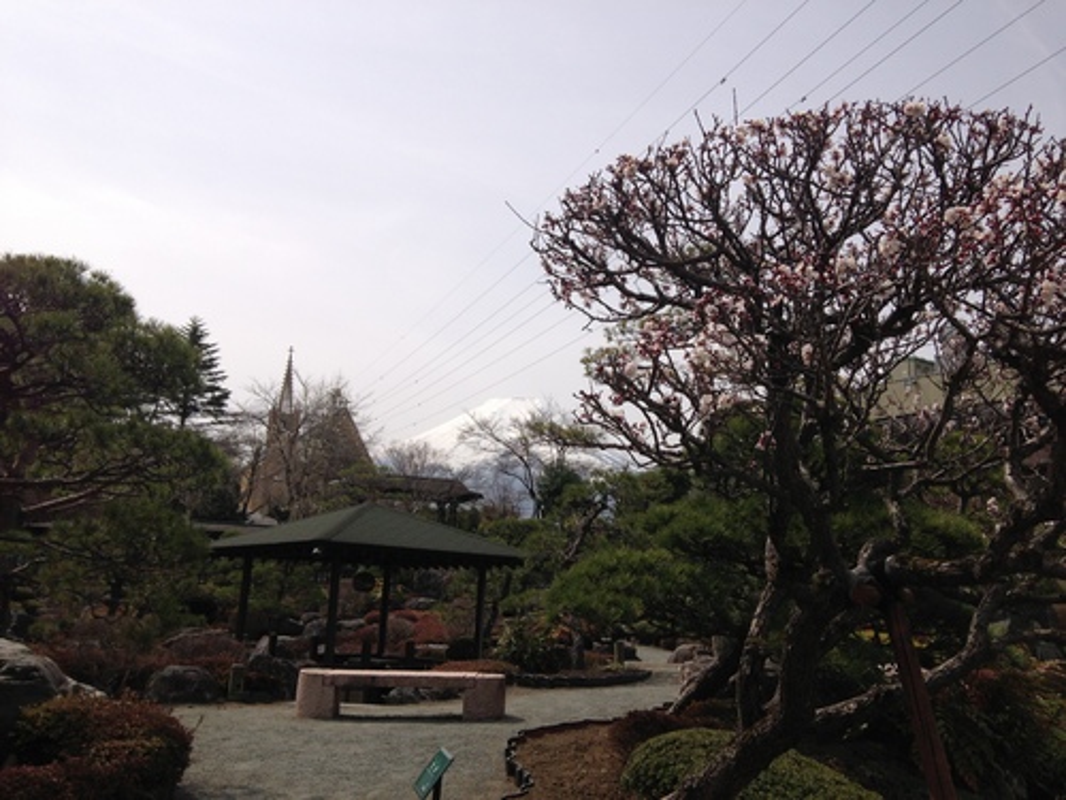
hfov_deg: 55.4
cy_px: 400
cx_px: 533
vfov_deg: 42.9
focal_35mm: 33
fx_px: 1016
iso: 50
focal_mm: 4.13
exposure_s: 1/2262
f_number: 2.4
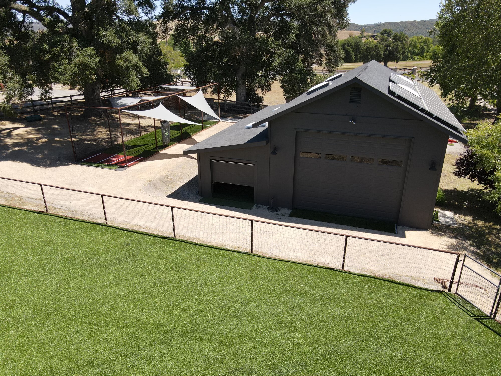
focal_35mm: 24
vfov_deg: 56.8
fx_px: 347
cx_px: 250
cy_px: 188
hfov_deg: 71.6
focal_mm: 4.5
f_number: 2.8
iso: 100
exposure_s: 1/400
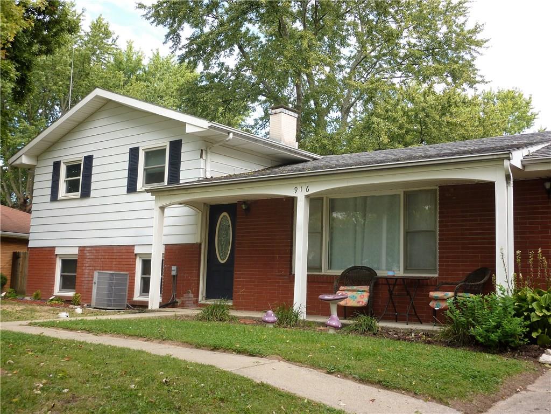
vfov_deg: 36.0
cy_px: 207
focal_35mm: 40
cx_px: 276
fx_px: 637
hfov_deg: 46.8
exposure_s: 1/160
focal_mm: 6.5
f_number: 4
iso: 80
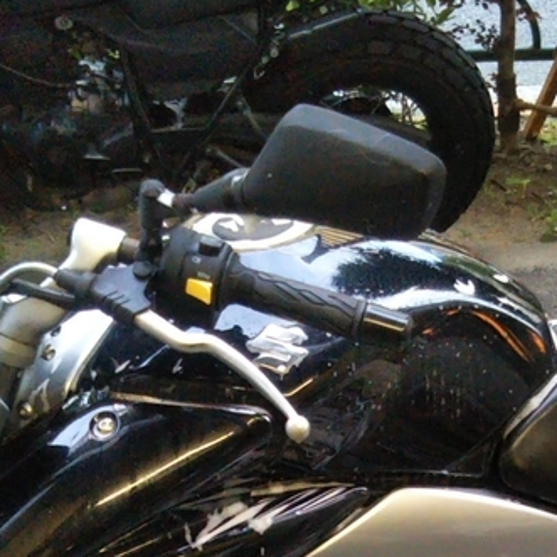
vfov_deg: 17.4
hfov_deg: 18.0
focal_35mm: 96
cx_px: 389
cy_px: 633
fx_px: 1748
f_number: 2.2
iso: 223
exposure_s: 1/45
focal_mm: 4
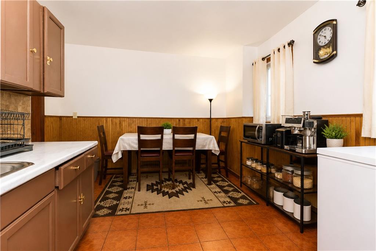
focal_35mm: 15
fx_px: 157
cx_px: 188
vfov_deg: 77.3
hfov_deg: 100.4
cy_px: 126
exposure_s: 1/80
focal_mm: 10
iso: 2000
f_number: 7.1
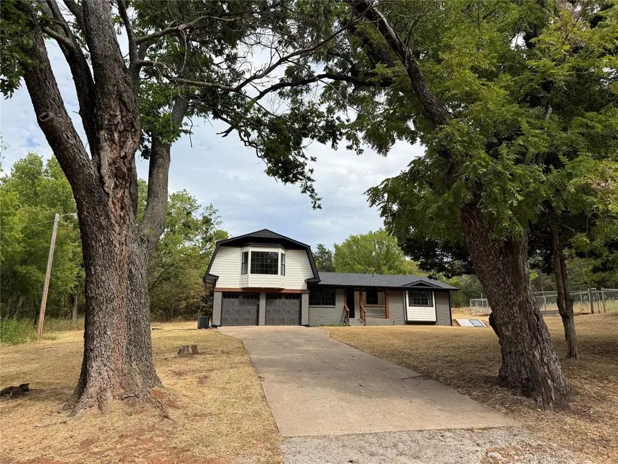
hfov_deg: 71.6
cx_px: 309
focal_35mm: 24
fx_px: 428
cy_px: 232
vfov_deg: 56.8
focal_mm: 6.76
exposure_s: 1/3759
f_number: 1.78
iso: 80
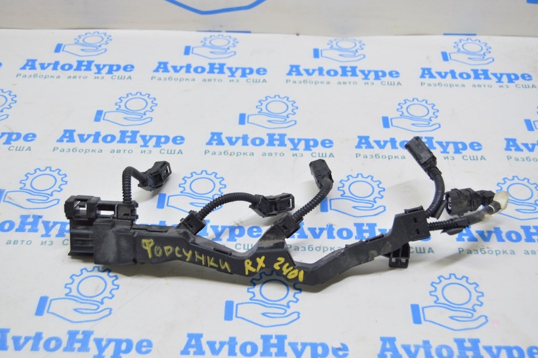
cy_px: 179
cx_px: 269
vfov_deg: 26.4
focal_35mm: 51
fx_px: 762
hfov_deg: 38.9
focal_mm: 34
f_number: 5.6
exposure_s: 1/20
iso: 400
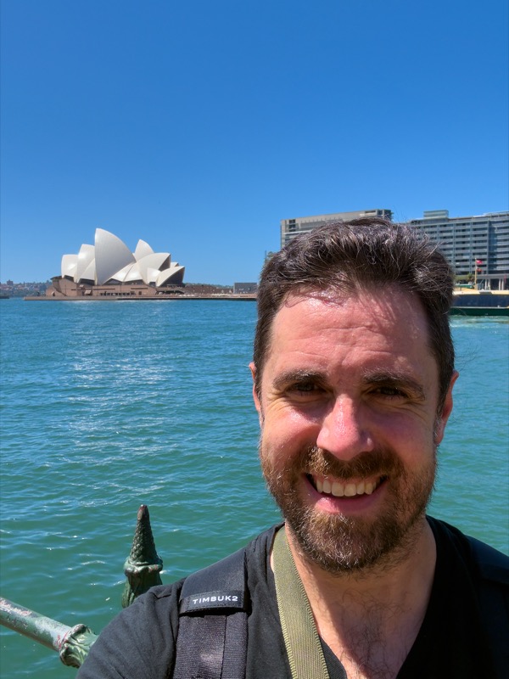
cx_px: 254
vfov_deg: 60.0
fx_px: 588
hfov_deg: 46.8
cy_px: 340
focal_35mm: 30
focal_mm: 2.69
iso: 40
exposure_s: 1/1080
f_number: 1.9
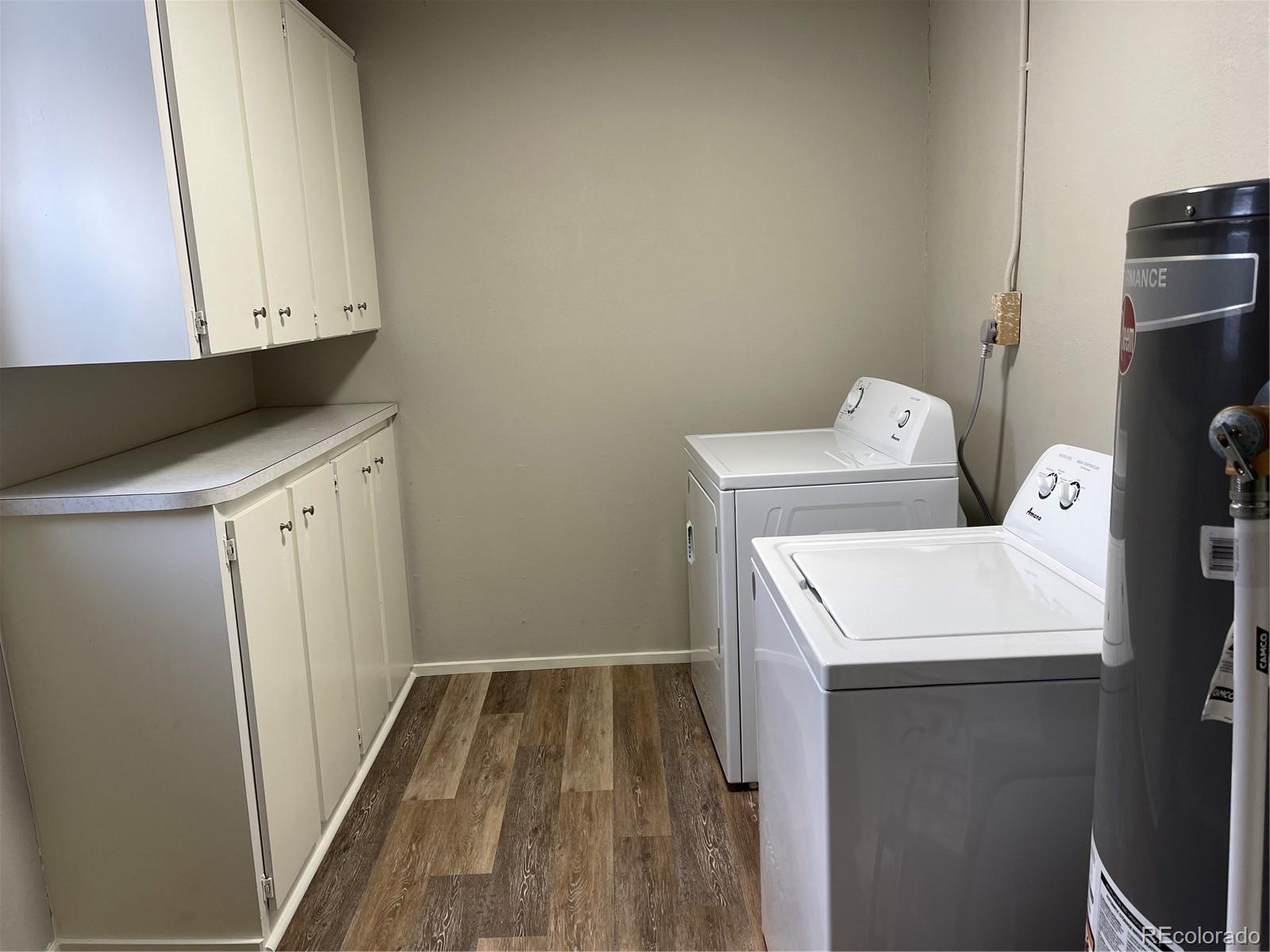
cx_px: 635
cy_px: 476
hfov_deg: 67.3
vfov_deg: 53.1
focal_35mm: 26
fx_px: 954
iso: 64
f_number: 1.6
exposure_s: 1/60
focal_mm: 5.1
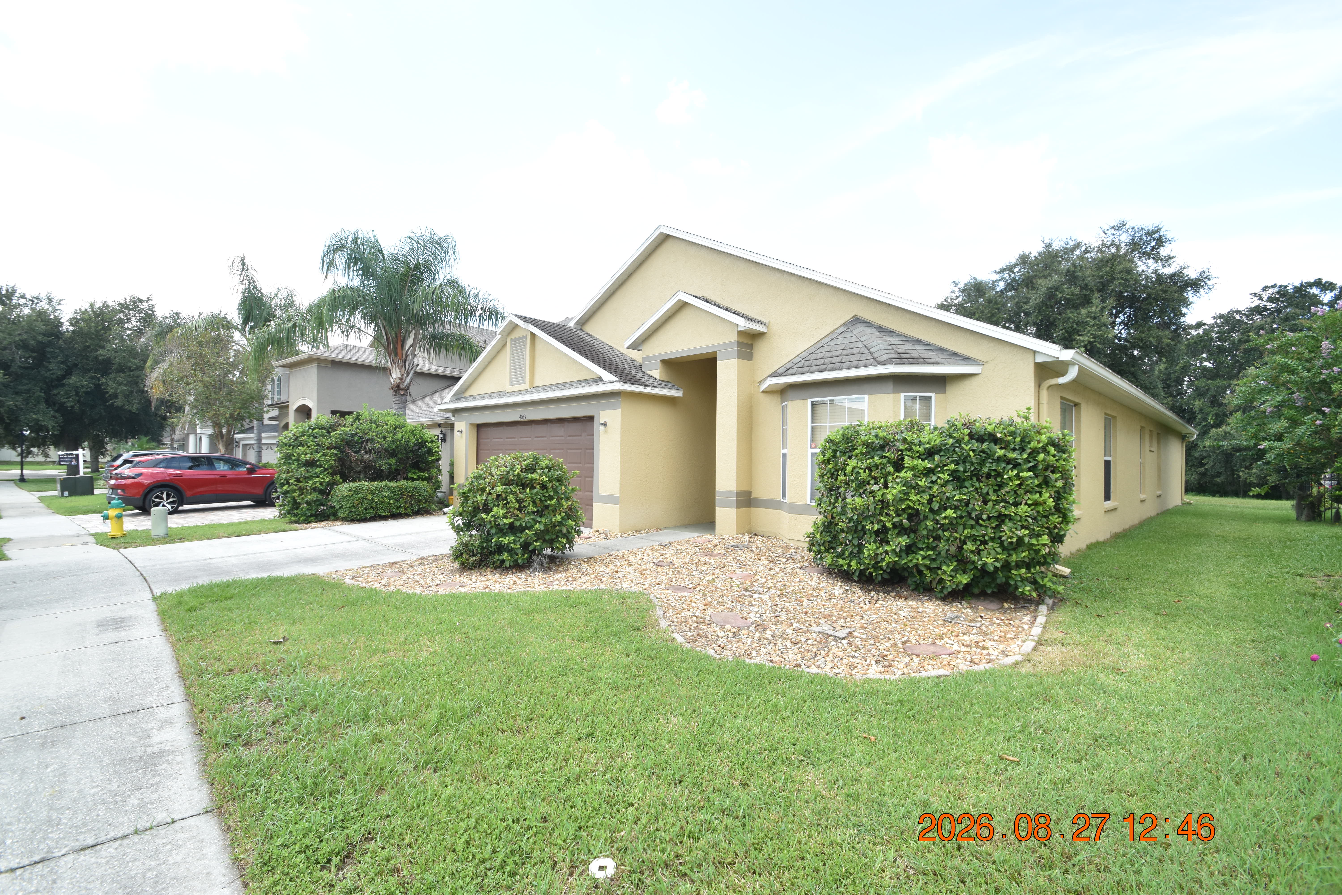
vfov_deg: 77.3
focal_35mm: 15
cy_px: 448
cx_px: 671
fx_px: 559
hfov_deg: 100.4
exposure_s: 1/250
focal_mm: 10
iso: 320
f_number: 8
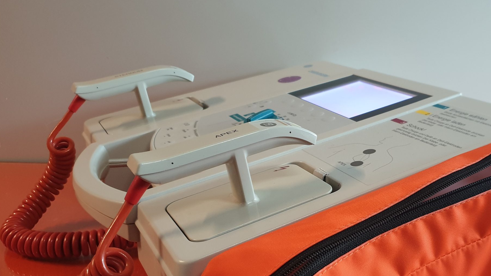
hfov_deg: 49.3
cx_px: 339
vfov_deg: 29.4
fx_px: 521
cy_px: 193
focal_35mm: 40
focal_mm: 4.3
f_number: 1.5
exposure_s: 1/50
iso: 200
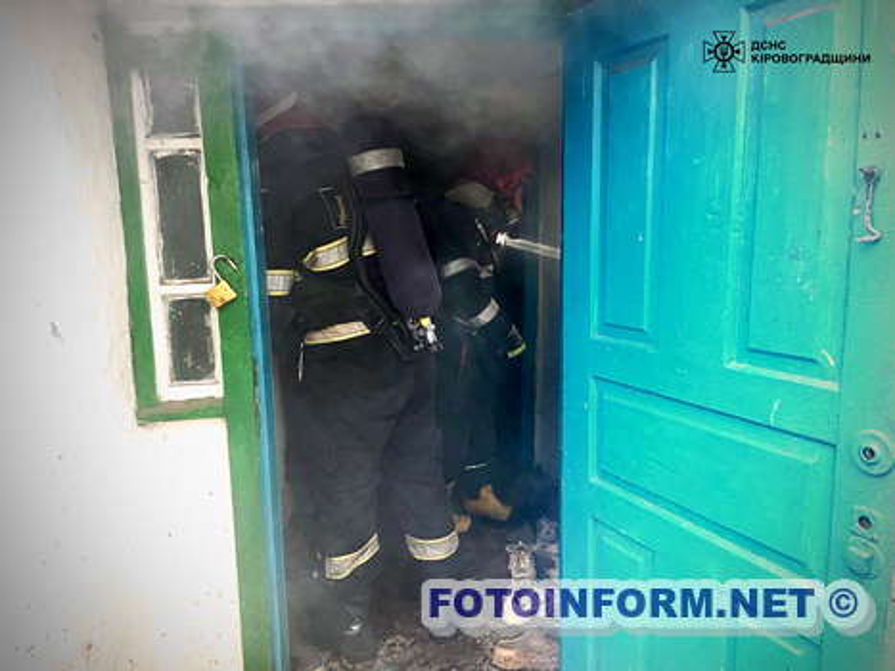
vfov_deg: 53.0
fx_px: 672
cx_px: 448
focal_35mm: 26
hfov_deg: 67.3
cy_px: 336
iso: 125
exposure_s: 1/65
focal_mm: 4.2
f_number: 1.6
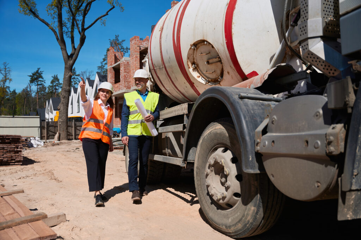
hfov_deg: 62.8
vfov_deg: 44.3
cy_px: 120
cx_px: 180
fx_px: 296
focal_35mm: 30
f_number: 3.2
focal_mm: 29.5
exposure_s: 1/2500
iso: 100
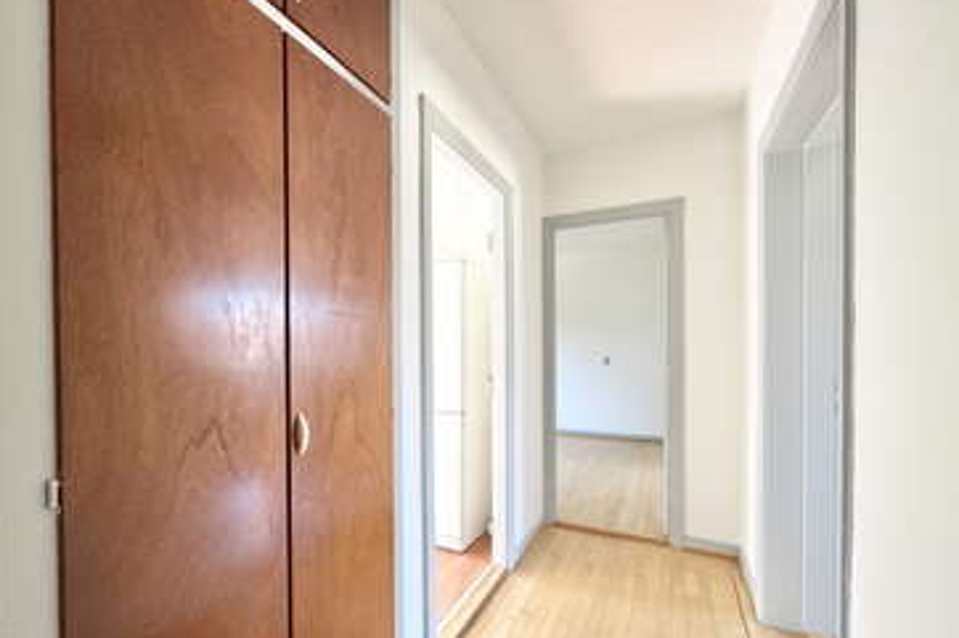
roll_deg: +0.6
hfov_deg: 100.4
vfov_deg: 77.0
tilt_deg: -1.4
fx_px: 399
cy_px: 355
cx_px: 489
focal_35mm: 15
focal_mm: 2.22
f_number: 2.2
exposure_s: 1/99
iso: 125
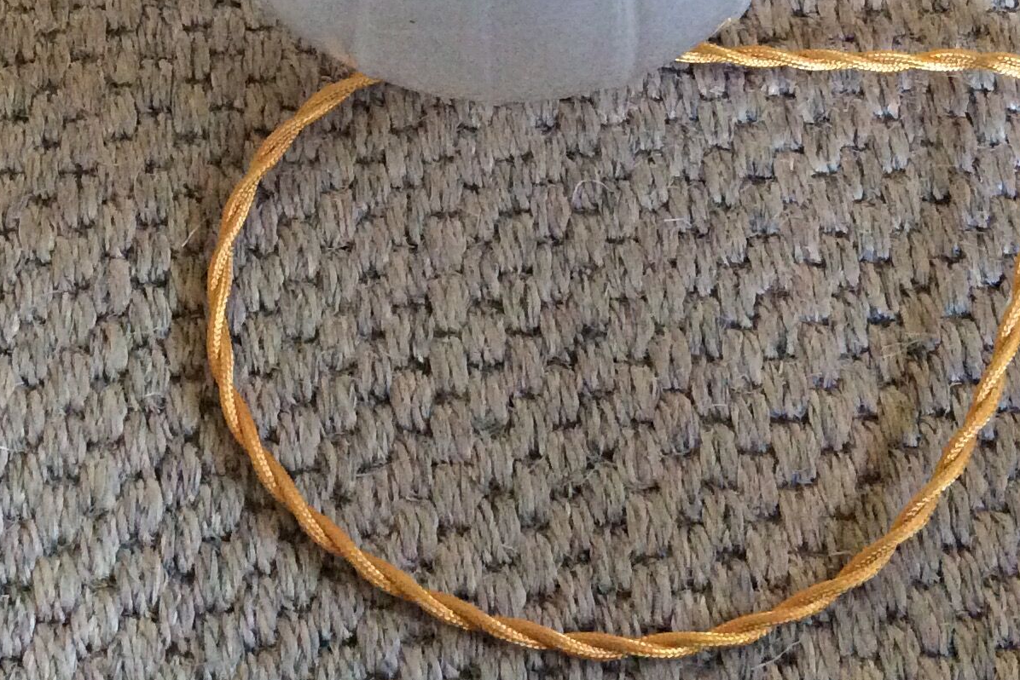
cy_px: -78
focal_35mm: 72
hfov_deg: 28.1
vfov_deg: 18.2
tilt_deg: -61.3
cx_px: 526
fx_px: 2040
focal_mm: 3.3
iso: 320
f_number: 2.4
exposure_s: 1/25
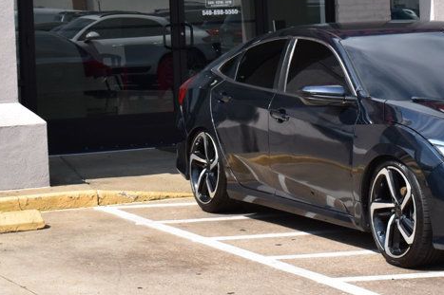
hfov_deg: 16.4
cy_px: 27
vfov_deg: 10.9
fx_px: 1541
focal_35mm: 125
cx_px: 203
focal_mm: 38
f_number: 11
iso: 400
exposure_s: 1/500
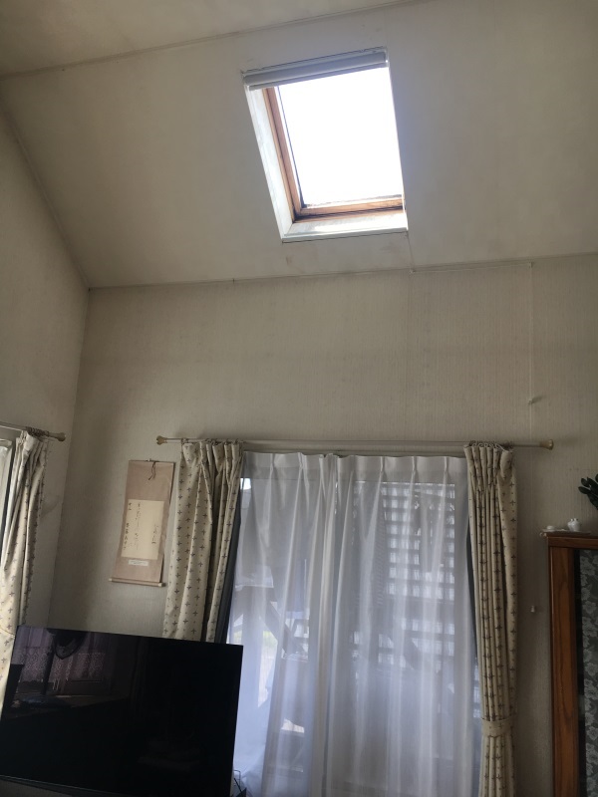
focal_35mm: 29
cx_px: 299
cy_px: 398
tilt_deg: +11.5
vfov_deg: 61.7
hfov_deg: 48.2
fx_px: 668
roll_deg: -2.8
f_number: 2.2
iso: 25
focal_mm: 4.15
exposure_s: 1/120
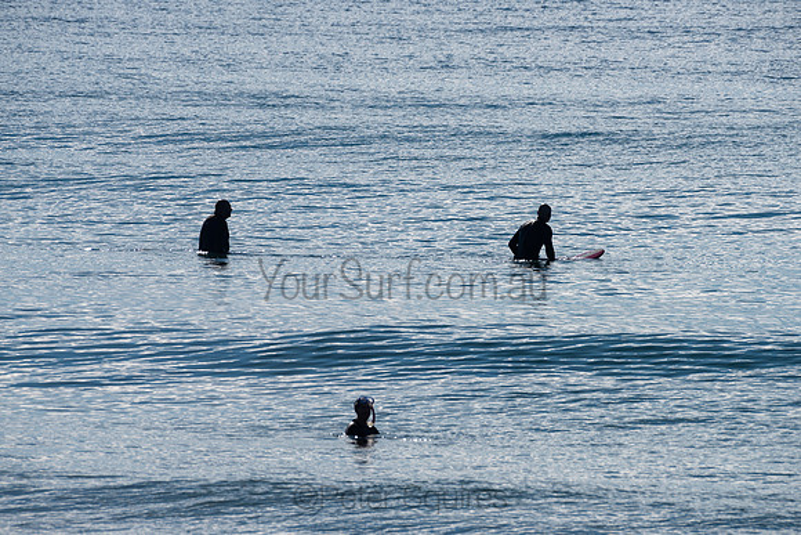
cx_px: 410
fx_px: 13320
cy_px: 261
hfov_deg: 3.4
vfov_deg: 2.3
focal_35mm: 599
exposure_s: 1/320
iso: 31
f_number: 10
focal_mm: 500
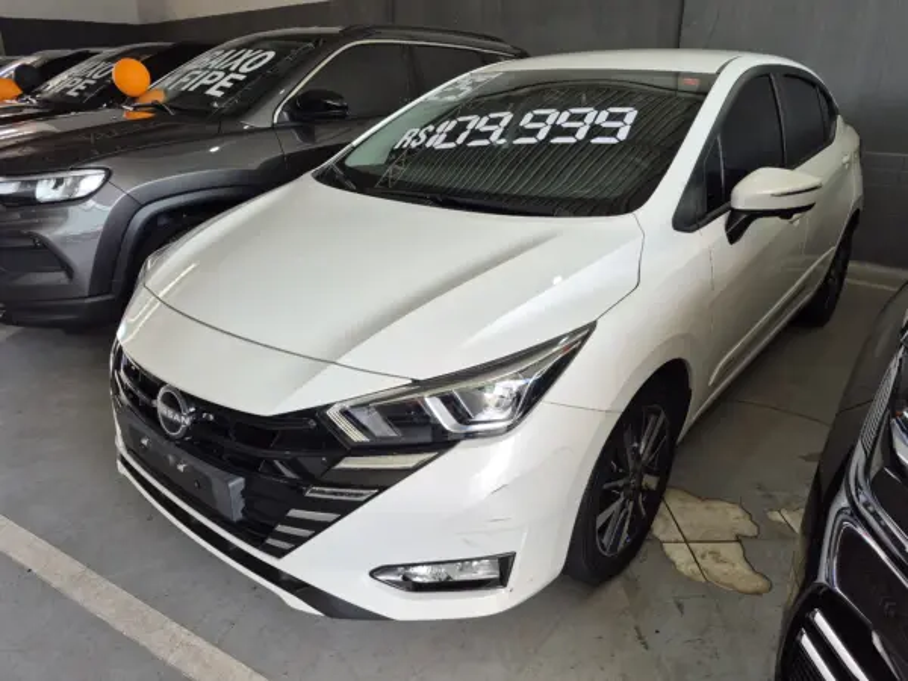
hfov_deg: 73.9
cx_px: 454
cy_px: 340
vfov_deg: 58.9
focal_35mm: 23
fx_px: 603
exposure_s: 1/120
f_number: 1.8
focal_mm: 5.4
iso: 25
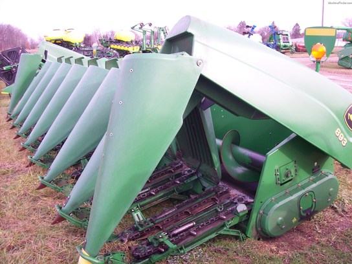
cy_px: 132
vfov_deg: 39.7
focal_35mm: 36
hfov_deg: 51.4
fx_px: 366
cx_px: 176
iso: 80
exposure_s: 1/197
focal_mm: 6
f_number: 2.7
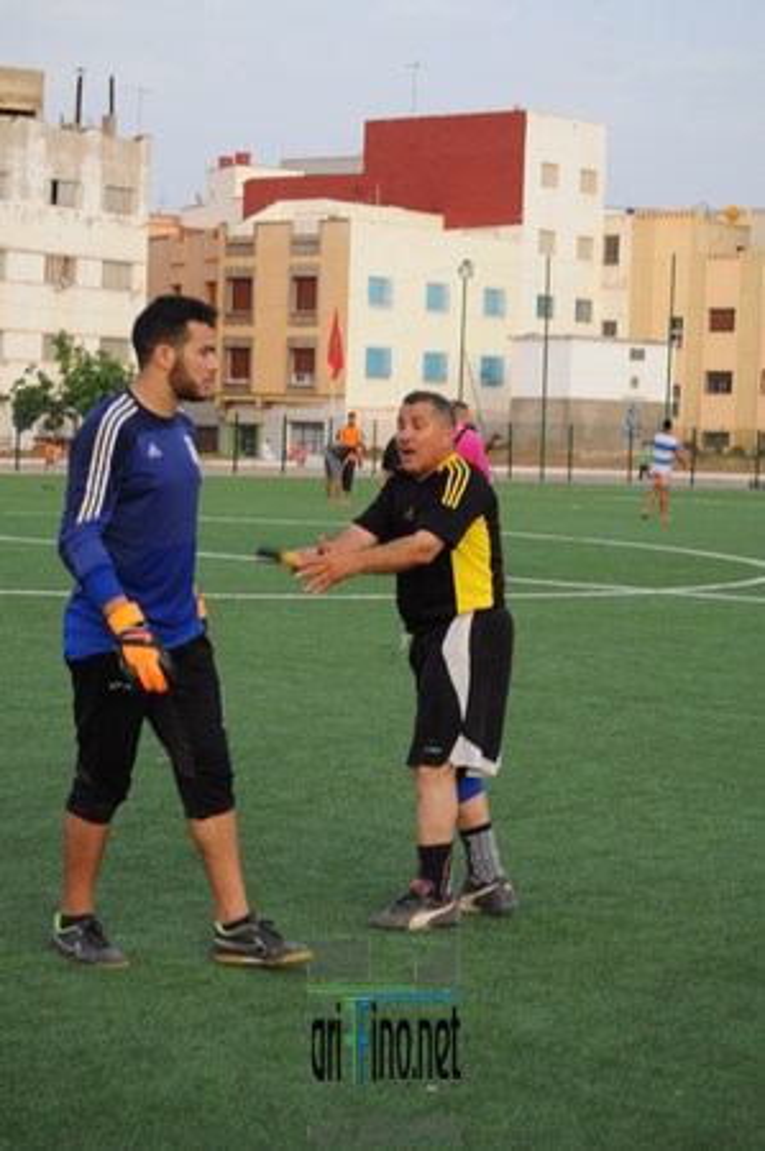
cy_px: 576
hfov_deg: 16.5
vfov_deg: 24.6
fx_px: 2636
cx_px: 382
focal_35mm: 82
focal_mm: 55
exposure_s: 1/100
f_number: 5.6
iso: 200
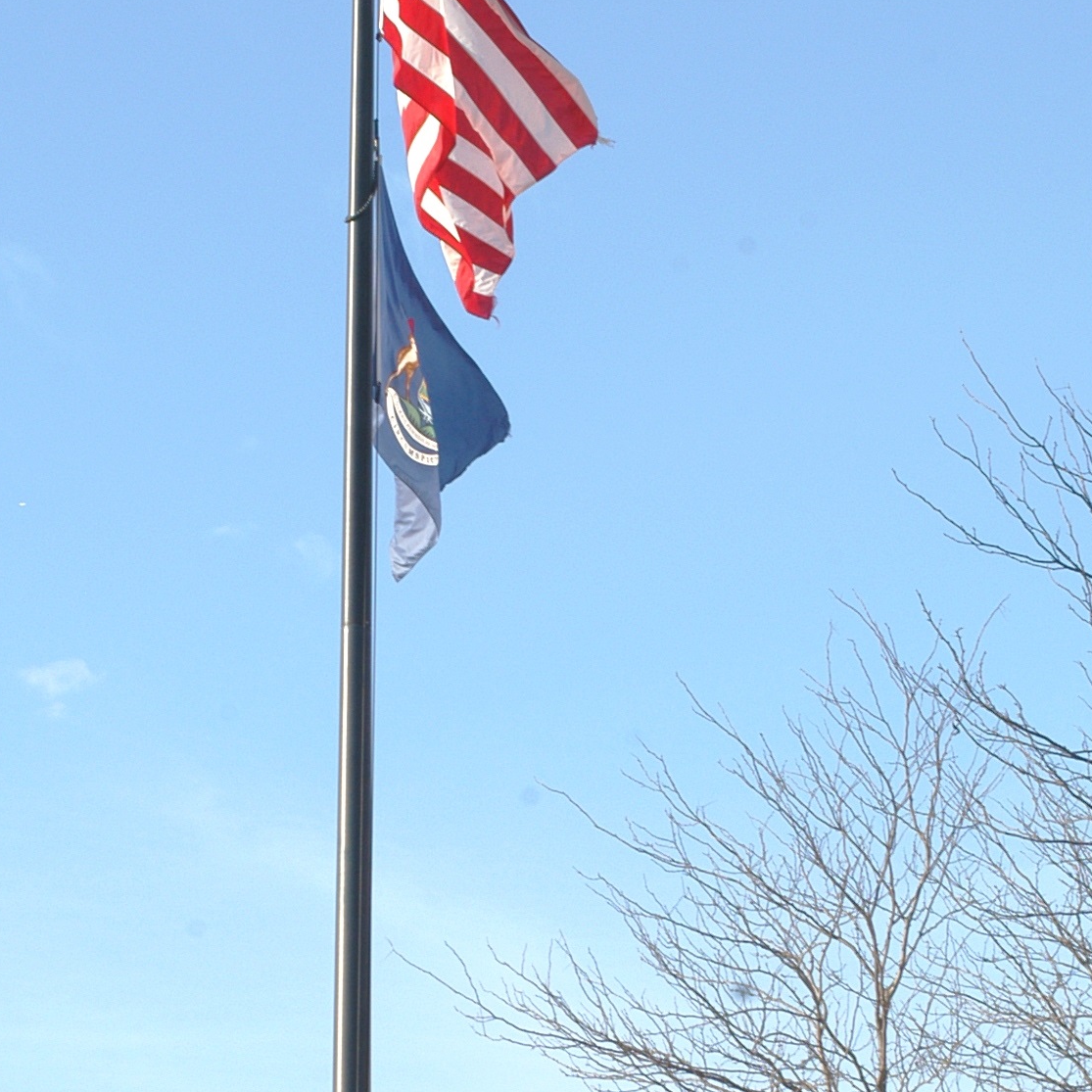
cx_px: 198
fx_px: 5889
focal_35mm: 165
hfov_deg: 10.6
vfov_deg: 10.5
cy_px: 998
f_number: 9
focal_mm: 48
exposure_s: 1/320
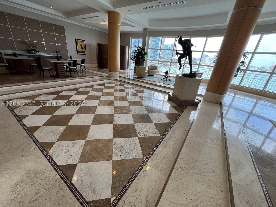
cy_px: 104
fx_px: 104
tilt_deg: -22.8
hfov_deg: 106.2
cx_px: 138
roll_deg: -5.3
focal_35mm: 13
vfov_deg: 89.9
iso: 80
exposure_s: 1/120
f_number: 1.8
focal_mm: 1.57
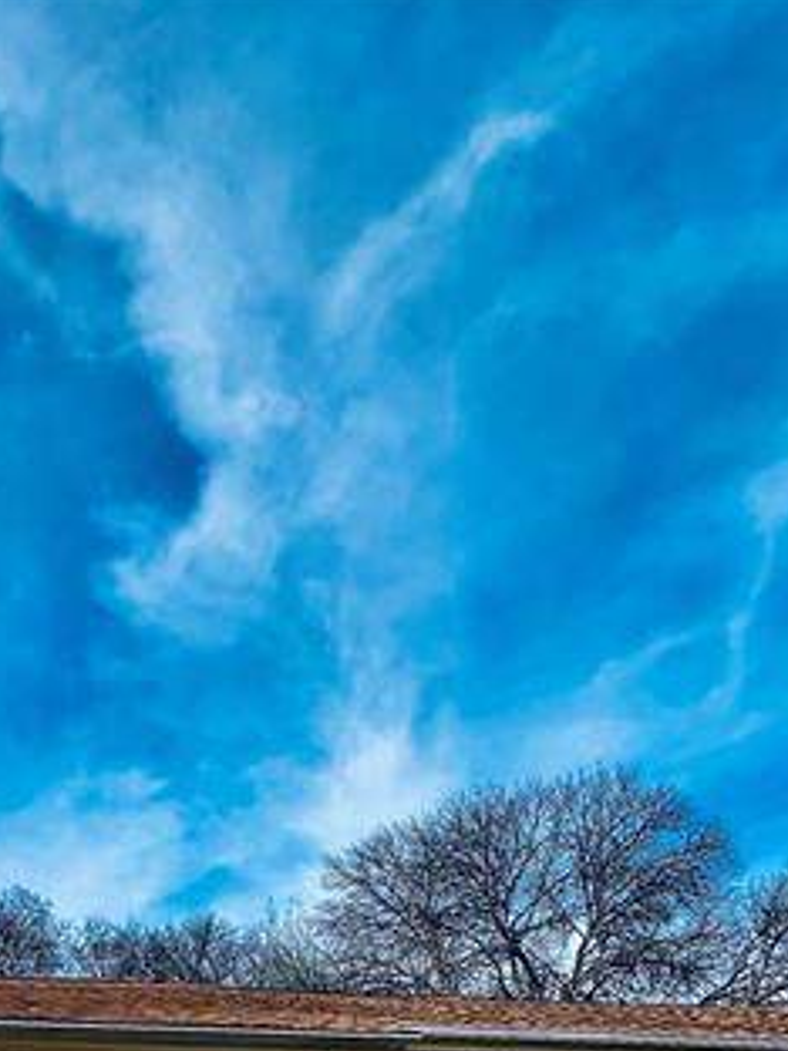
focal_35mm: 32
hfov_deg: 41.9
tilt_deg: +0.6
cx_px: 141
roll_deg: -1.0
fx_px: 971
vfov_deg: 39.8
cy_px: 1273
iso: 32
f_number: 1.8
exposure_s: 1/1393
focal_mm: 1.57
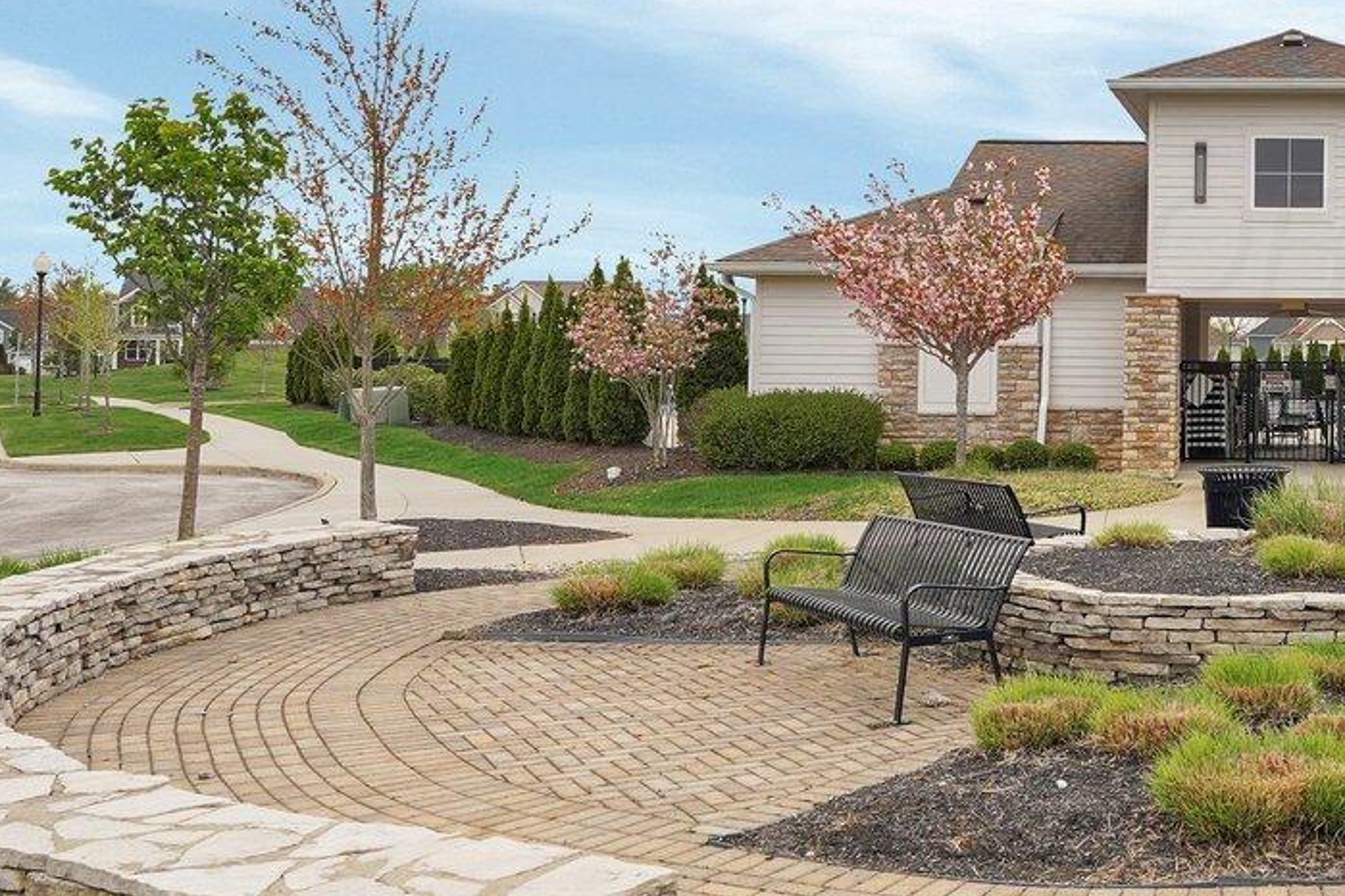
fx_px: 1532
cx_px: 1316
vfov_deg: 32.1
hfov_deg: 41.8
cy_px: 239
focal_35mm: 41
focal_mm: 14
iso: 125
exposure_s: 1/200
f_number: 6.3
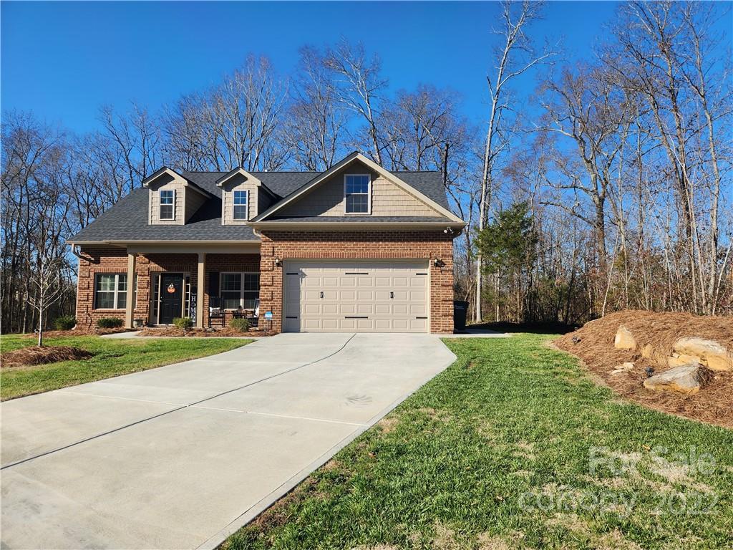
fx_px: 487
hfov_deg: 73.9
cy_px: 275
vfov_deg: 58.9
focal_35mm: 23
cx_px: 366
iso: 20
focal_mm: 5.4
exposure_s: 1/1205
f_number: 1.8
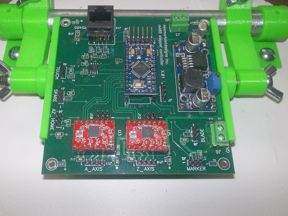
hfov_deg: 52.4
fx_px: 291
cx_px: 126
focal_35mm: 35
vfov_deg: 40.6
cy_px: 91
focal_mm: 4.1
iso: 80
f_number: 3.3
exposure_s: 1/30
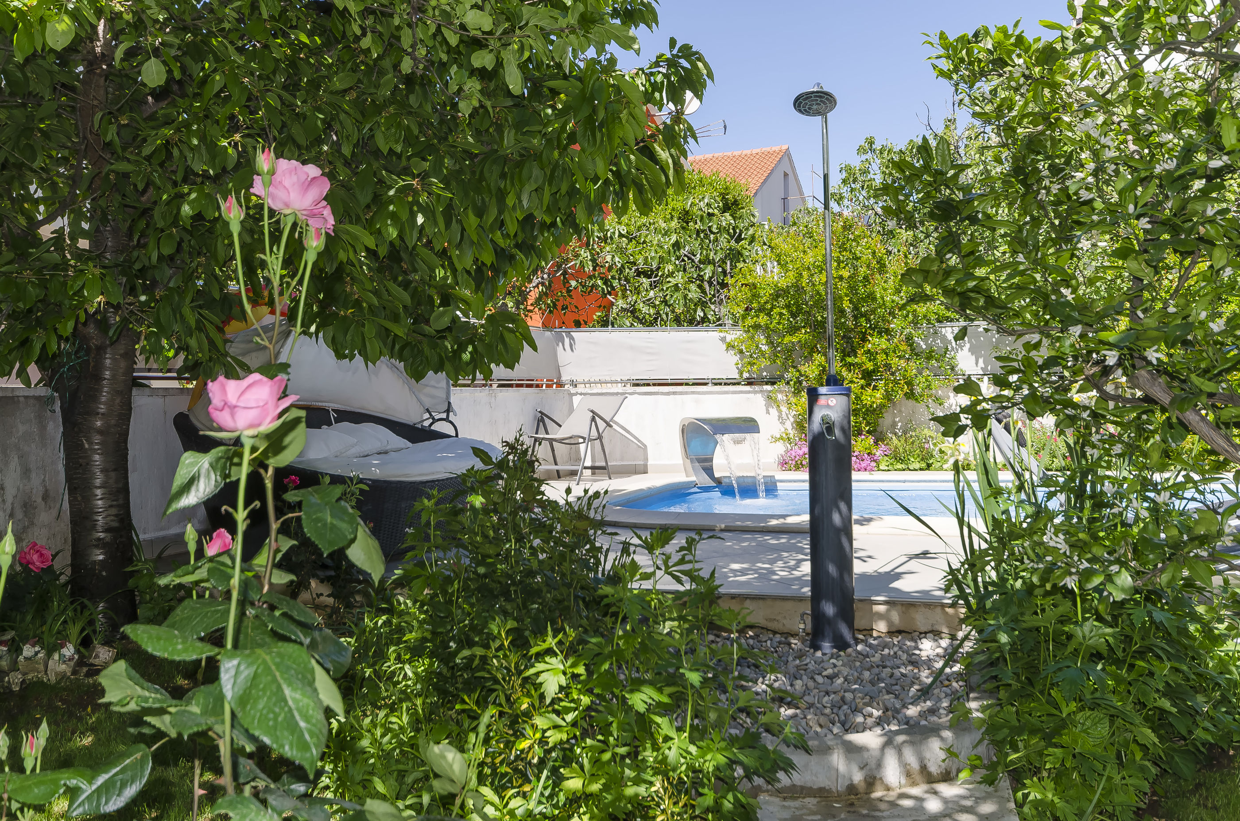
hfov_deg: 62.0
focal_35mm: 30
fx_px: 1031
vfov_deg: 43.4
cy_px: 410
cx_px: 620
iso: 100
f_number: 7.1
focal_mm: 20
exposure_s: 1/200
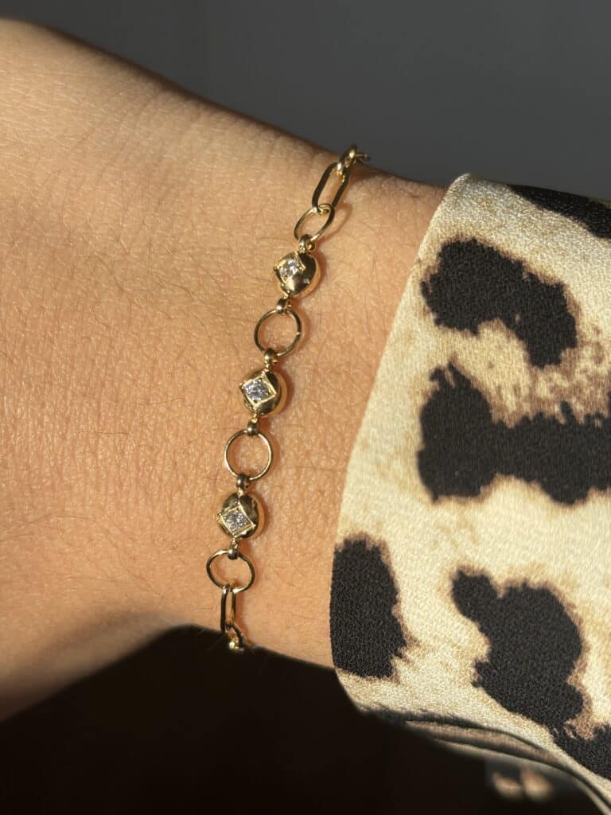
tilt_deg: -40.9
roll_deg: -3.5
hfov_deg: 28.0
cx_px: 306
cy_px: 408
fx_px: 1224
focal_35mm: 52
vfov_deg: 36.8
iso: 40
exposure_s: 1/2105
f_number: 1.6
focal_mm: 5.96
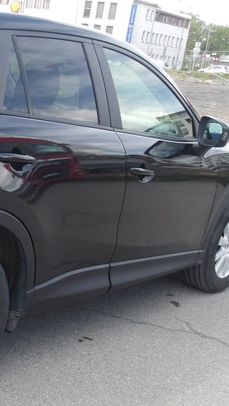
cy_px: 213
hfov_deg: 20.8
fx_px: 571
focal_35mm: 53
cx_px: -61
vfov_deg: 39.1
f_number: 3
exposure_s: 1/287
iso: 100
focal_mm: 4.9
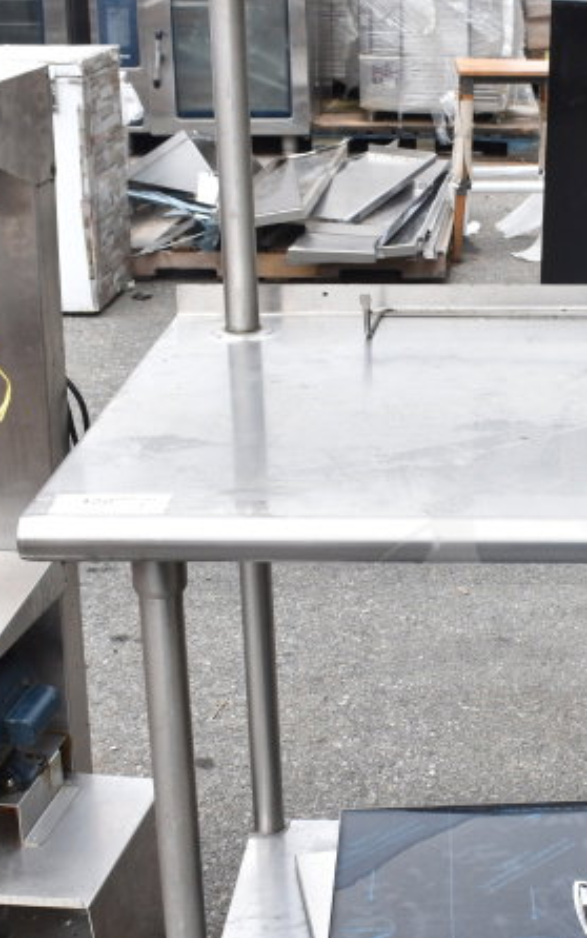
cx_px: 610
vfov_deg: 29.8
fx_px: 1765
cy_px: 518
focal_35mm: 69
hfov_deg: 18.3
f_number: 8
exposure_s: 1/250
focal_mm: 22
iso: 200
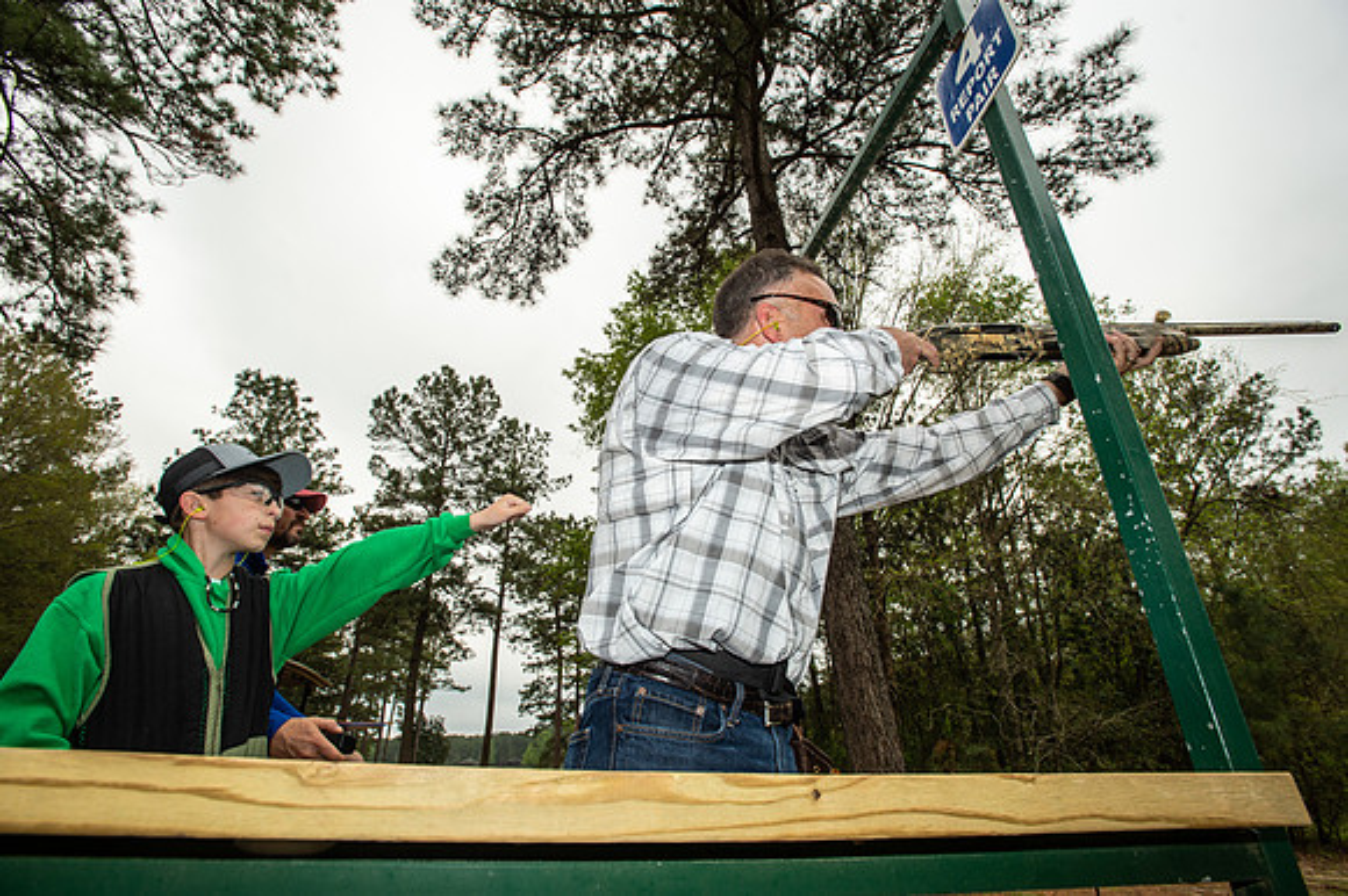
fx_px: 636
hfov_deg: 93.3
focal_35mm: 17
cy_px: 448
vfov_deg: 70.4
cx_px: 674
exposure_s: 1/250
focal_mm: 17
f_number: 8
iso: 125
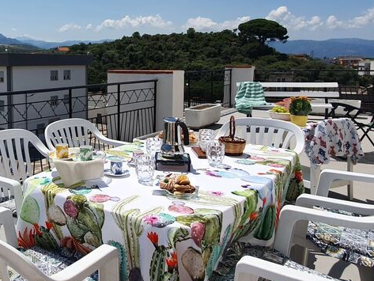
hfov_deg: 51.4
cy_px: 98
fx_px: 357
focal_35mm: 33
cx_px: 67
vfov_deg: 42.5
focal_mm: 1.8
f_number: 2.2
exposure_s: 1/2216
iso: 50
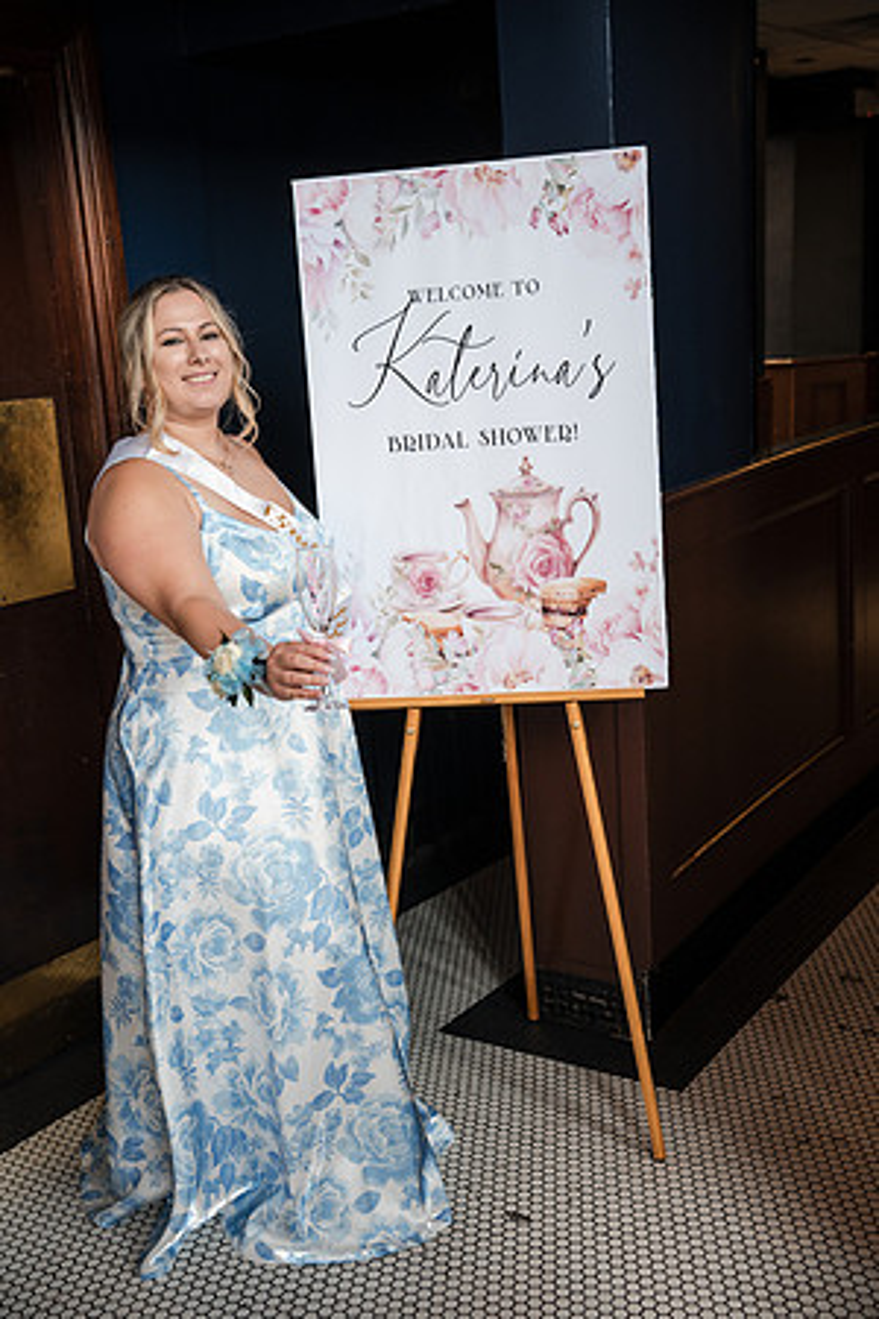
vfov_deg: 47.4
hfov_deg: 32.6
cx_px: 440
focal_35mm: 41
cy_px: 660
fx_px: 1502
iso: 1600
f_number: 4
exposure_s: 1/250
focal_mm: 41
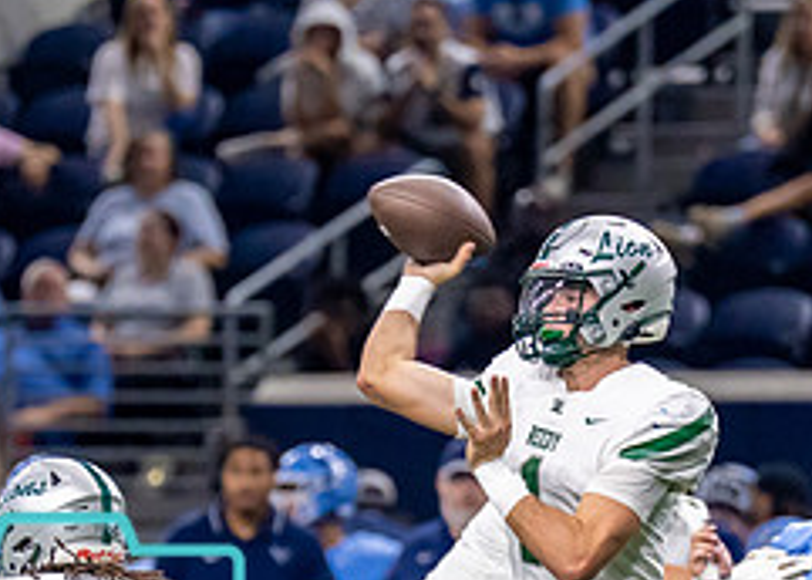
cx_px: 413
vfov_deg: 1.7
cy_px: 651
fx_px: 19343
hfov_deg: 2.4
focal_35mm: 839
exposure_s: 1/1000
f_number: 2.8
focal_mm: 200
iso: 2000
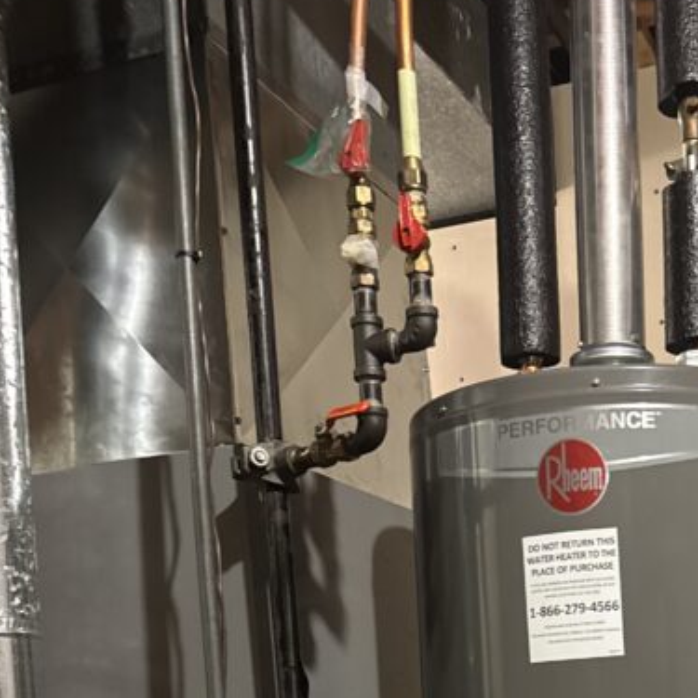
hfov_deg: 28.5
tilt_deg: -5.3
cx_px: 612
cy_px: 895
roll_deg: +3.6
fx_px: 1323
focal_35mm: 58
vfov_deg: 25.6
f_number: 1.78
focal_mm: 6.76
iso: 800
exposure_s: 1/40
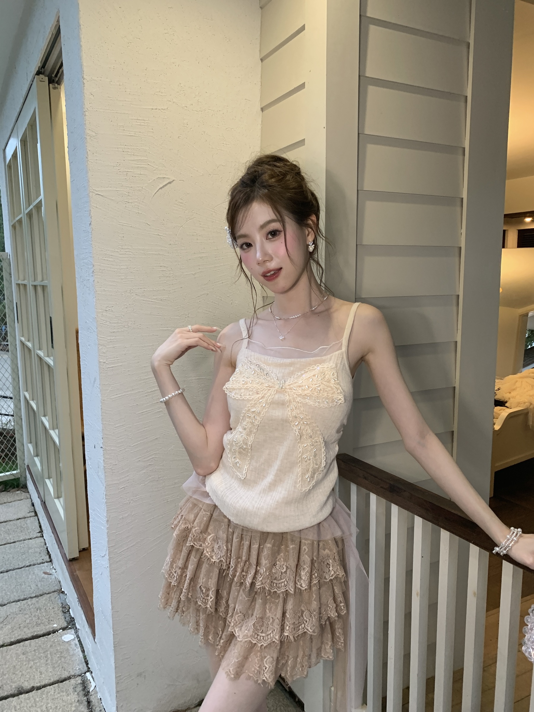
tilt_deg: -6.7
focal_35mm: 26
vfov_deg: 67.3
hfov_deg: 53.1
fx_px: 535
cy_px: 356
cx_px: 267
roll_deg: -1.2
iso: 200
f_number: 1.8
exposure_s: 1/60
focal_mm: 4.25
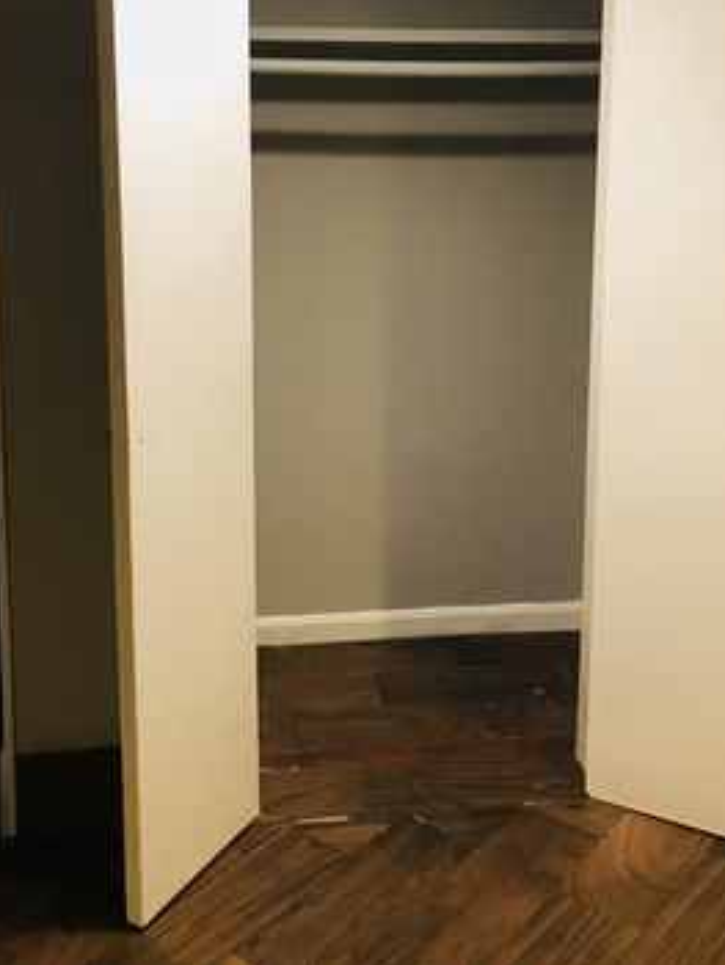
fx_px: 1116
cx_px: 401
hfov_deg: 36.0
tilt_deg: -7.4
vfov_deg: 45.6
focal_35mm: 40
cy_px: 281
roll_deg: -1.3
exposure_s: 1/15
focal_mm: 3.99
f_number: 1.8
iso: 80
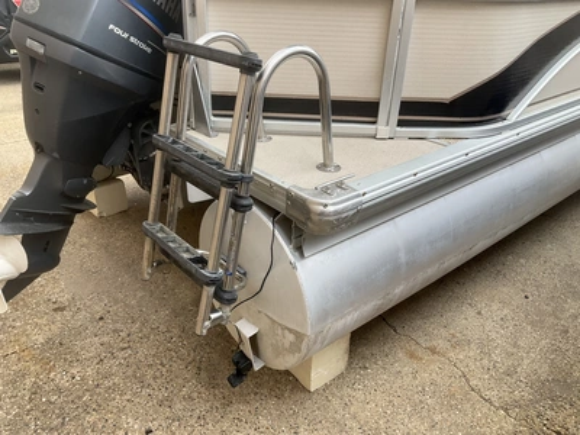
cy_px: 218
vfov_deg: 48.2
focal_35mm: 29
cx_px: 290
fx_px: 486
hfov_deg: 61.7
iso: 25
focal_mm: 3
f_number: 1.8
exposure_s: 1/509
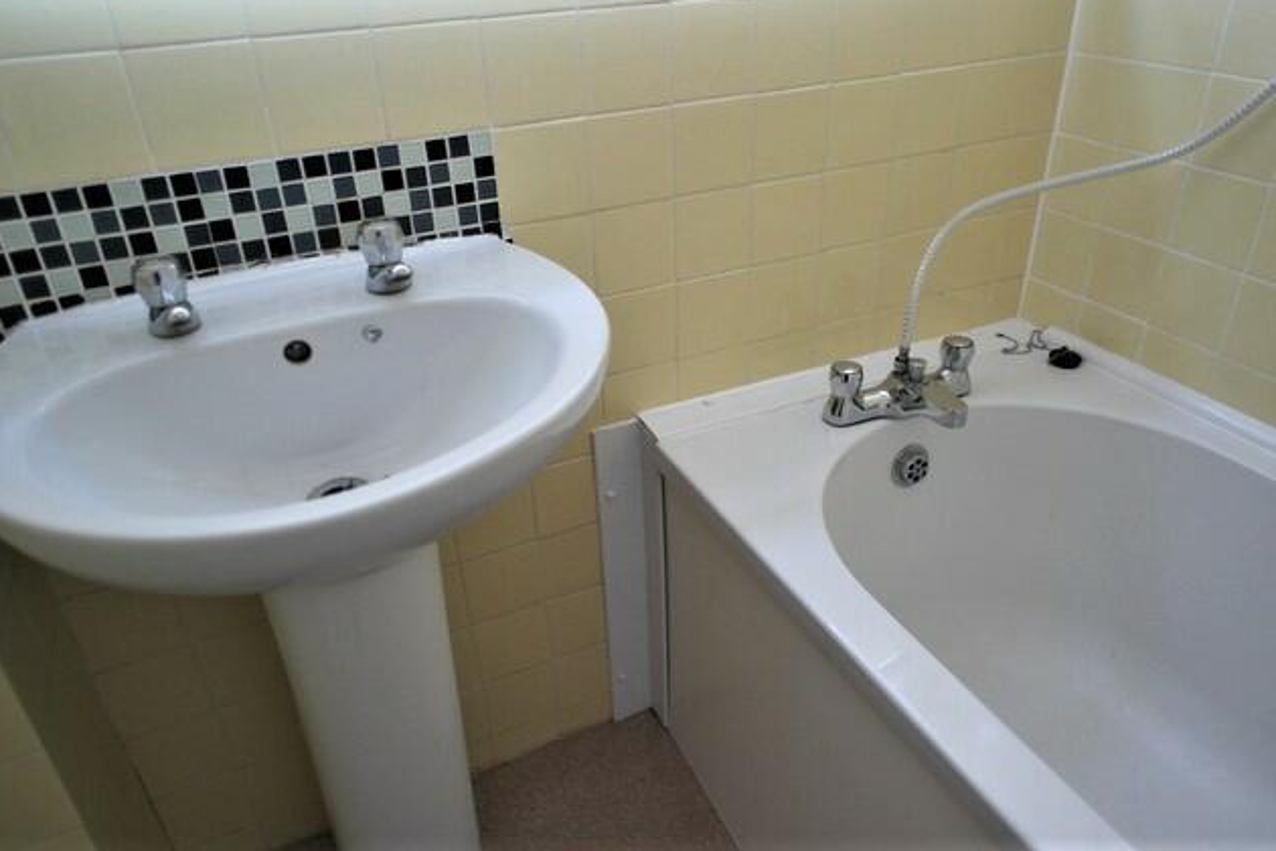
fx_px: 886
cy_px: 420
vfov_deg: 51.3
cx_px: 644
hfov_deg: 71.5
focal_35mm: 25
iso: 200
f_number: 2.4
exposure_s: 1/60
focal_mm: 16
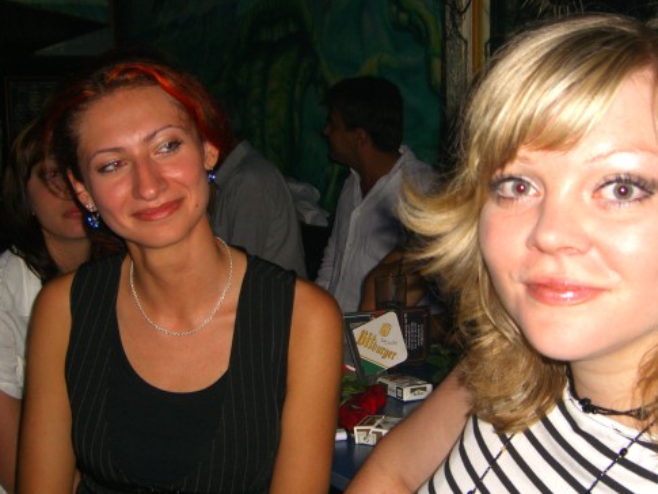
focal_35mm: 47
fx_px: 894
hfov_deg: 40.4
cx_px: 342
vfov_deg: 30.9
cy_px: 258
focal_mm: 7.9
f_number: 2.8
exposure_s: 1/60
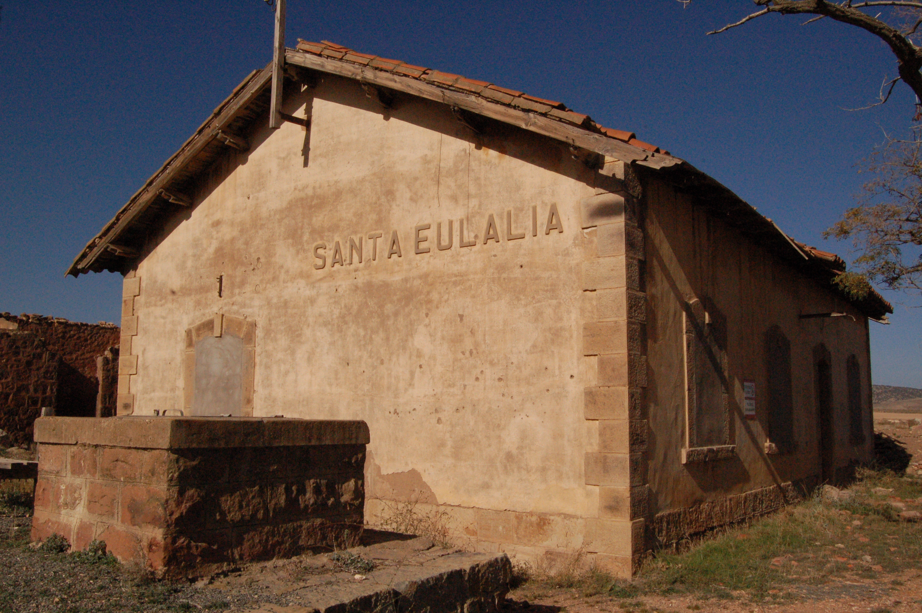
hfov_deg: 62.0
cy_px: 306
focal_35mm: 30
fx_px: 768
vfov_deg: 43.5
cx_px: 461
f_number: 20
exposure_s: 1/1600
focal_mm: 20
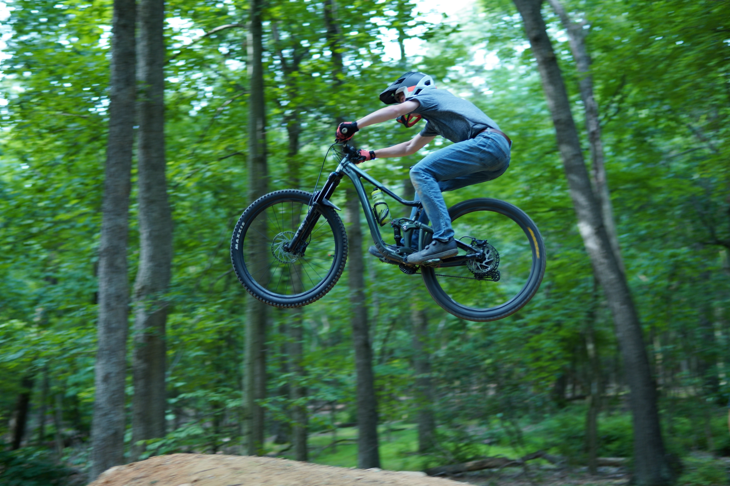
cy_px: 243
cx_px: 365
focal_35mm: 45
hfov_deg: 43.6
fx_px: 912
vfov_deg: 29.9
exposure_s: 1/200
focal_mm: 30
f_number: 1.4
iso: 100
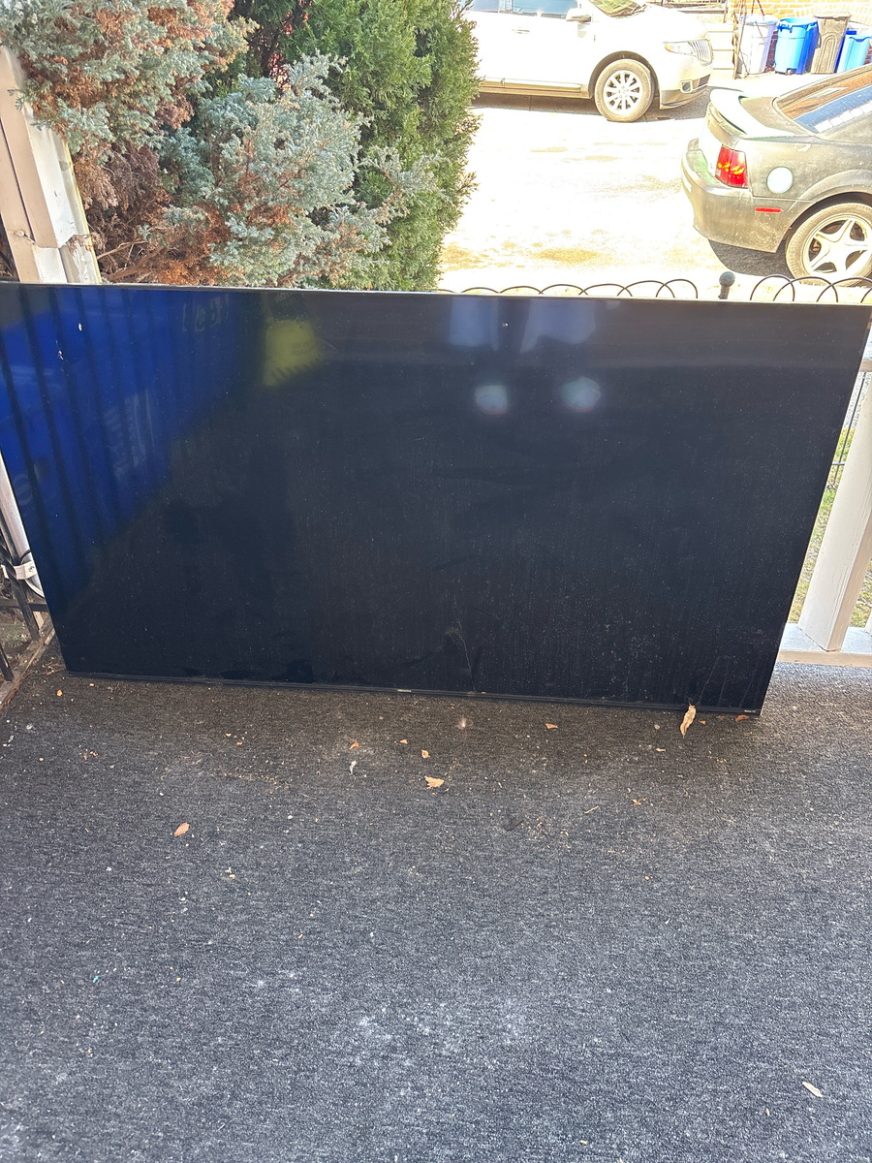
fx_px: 873
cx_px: 436
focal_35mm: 26
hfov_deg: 53.1
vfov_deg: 67.3
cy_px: 582
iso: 125
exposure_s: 1/70
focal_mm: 5.96
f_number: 1.6
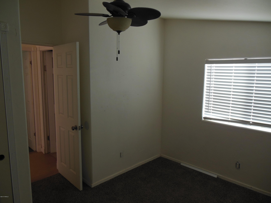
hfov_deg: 69.4
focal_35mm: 25
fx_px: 196
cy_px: 102
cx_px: 136
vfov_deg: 54.9
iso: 125
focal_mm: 4.5
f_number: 3.2
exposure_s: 1/30
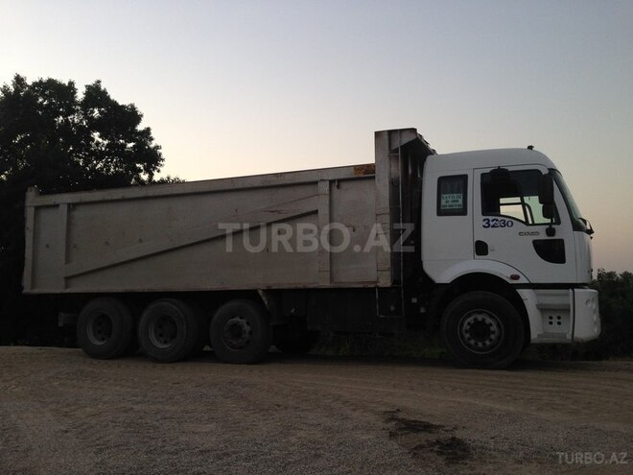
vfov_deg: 42.9
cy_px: 238
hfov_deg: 55.4
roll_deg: +0.7
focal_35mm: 33
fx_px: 603
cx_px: 316
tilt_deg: +6.5
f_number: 2.4
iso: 50
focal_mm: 4.12
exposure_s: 1/24
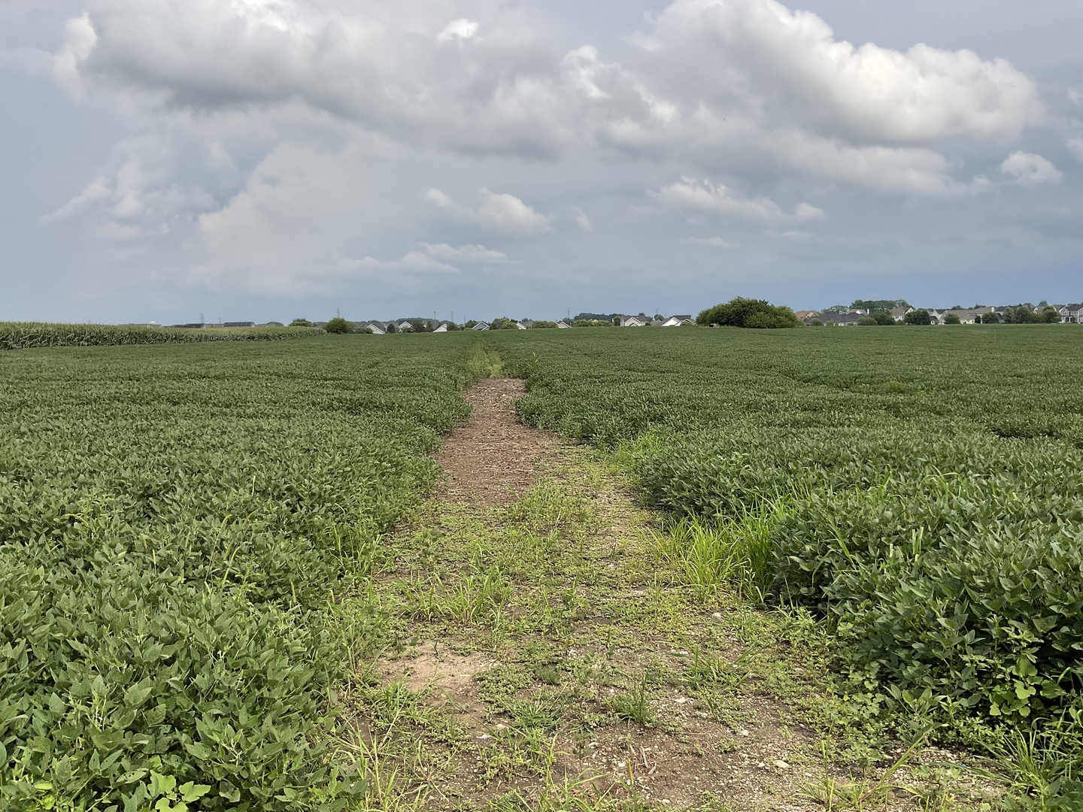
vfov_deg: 48.2
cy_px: 406
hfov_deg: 61.7
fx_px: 907
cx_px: 542
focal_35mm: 29
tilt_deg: -6.0
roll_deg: +1.2
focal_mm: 3
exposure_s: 1/2667
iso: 16
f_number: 1.8
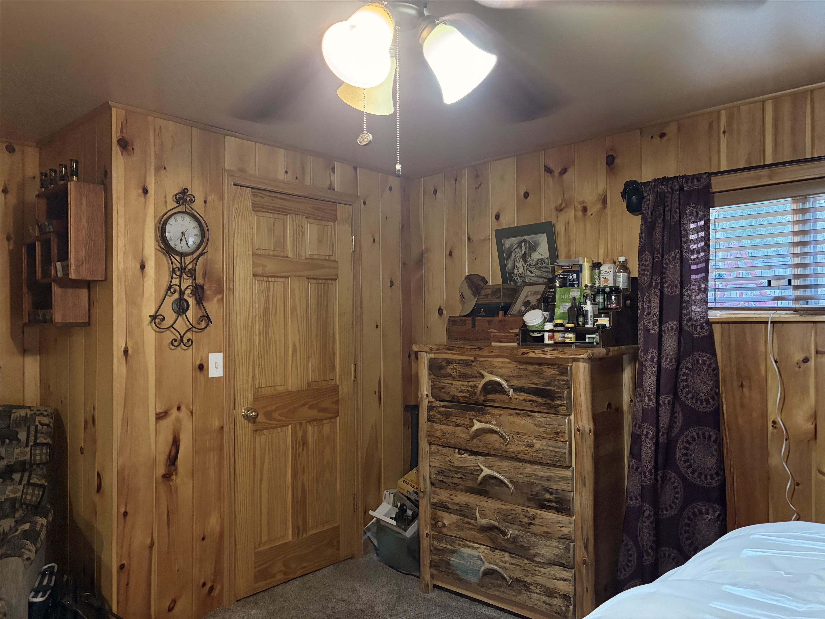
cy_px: 310
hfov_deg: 67.3
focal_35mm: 26
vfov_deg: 53.1
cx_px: 412
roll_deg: +1.0
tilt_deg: +1.8
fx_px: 620
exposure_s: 1/40
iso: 500
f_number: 1.6
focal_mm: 5.96
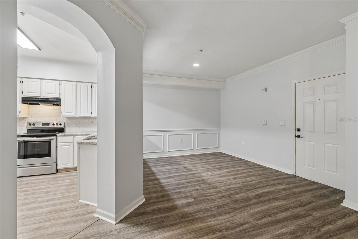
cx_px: 179
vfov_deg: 77.3
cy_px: 120
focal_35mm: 15
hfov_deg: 100.4
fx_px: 149
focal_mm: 10
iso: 100
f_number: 7.1
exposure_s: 1/5
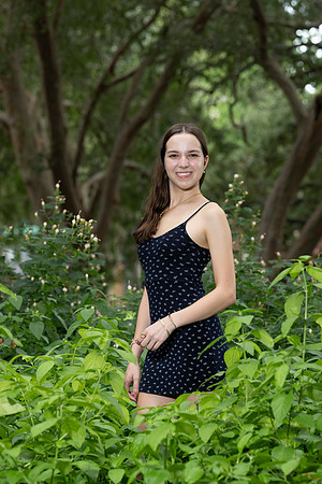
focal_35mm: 200
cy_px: 242
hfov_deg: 6.9
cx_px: 161
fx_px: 2683
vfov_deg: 10.3
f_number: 8
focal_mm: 200
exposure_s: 1/200
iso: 1000
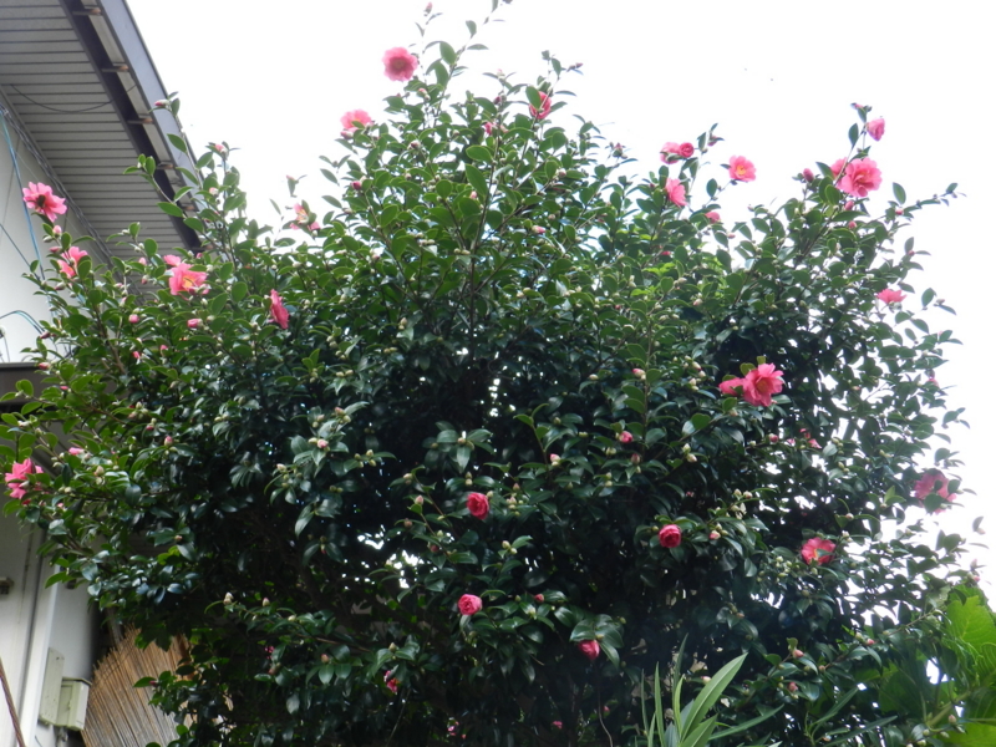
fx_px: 1324
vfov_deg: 31.5
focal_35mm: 46
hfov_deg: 41.2
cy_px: 374
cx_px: 498
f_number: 4.2
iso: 160
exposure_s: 1/100
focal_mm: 8.1
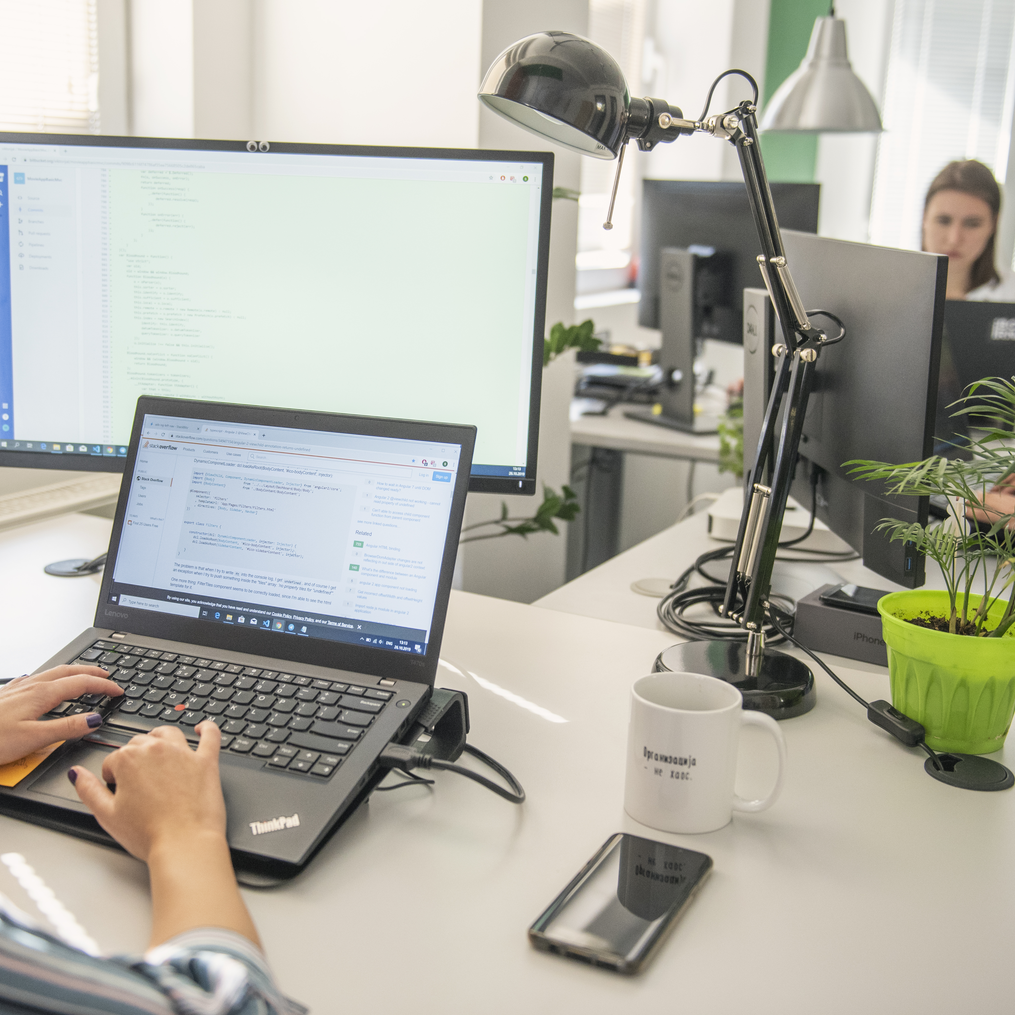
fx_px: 1360
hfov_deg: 40.8
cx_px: 433
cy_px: 508
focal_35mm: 41
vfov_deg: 40.9
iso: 1250
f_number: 2.8
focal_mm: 32
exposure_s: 1/250
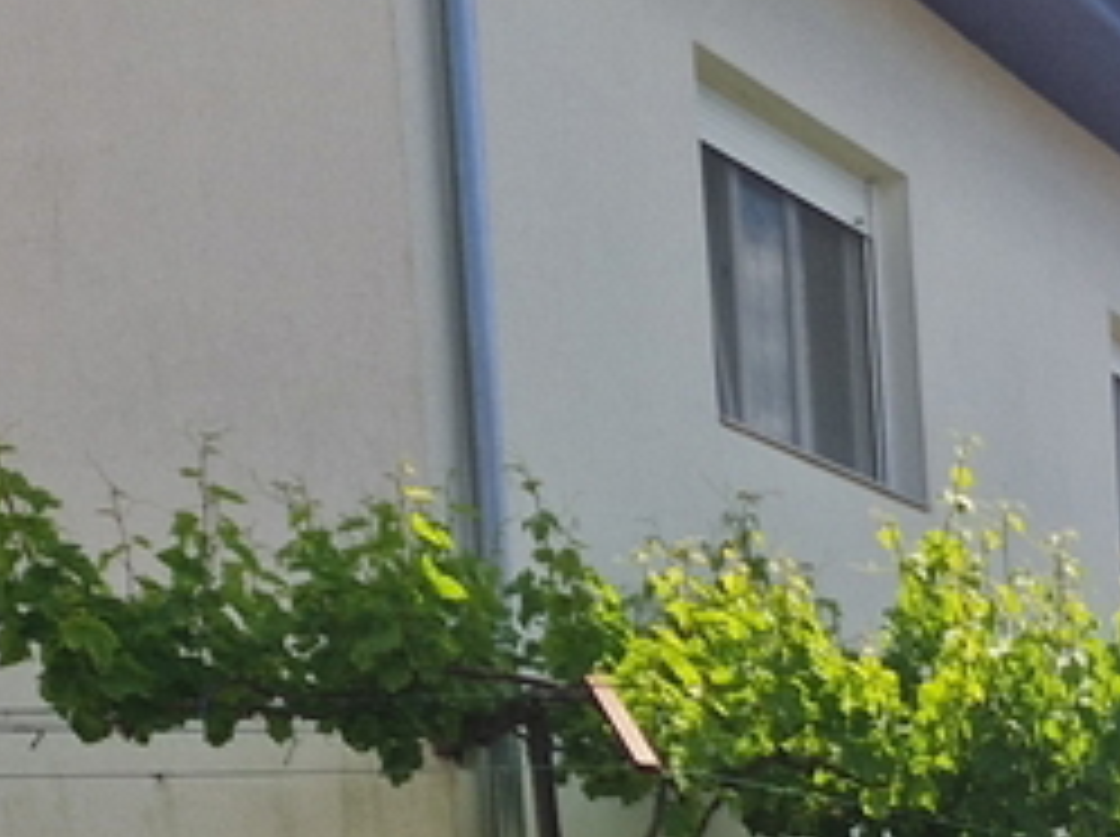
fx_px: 3586
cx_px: 1934
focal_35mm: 111
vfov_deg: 12.0
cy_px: 1620
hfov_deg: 15.5
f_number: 1.8
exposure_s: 1/2104
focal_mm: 5.4
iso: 50
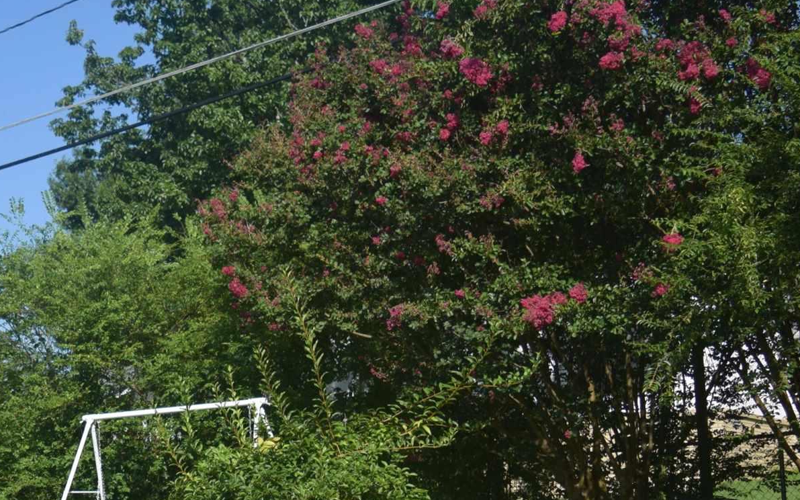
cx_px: -50
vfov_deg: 17.7
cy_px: 546
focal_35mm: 71
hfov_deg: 26.9
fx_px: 1548
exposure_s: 1/2000
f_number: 3.5
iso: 200
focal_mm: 18
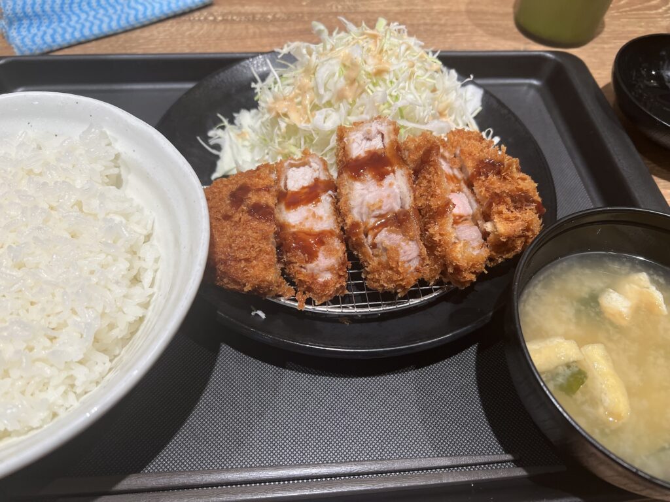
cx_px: 335
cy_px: 251
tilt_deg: -56.7
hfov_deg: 67.3
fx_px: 503
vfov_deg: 53.1
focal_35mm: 26
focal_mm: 5.7
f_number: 1.5
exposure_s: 1/121
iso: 80
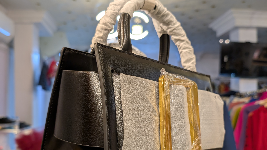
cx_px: 133
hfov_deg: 56.6
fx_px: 248
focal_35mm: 35
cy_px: 100
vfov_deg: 33.4
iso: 23
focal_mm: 6.9
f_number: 1.68
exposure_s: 1/50
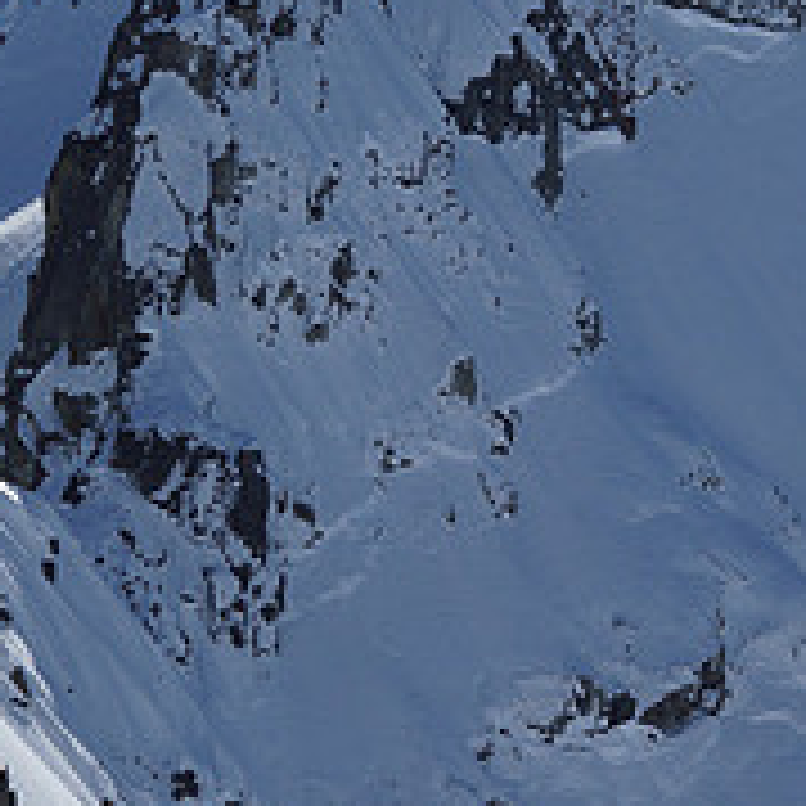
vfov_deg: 9.1
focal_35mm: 193
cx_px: 950
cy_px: 304
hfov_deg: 9.0
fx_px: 5084
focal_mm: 70
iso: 320
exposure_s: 1/1000
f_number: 8
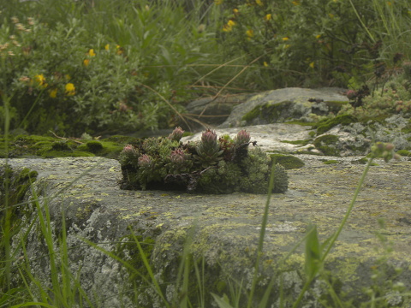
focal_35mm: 184
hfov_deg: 10.7
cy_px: 154
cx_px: 206
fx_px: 2185
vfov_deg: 8.1
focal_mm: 32.7
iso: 64
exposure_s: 1/50
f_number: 4.5
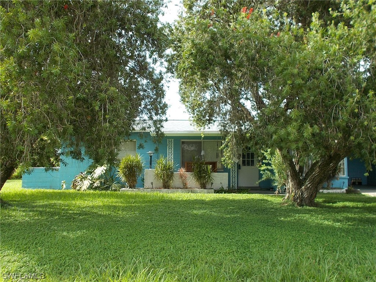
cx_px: 188
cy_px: 141
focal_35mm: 34
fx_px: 369
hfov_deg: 54.0
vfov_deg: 41.8
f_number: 3.6
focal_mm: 6
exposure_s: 1/200
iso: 80
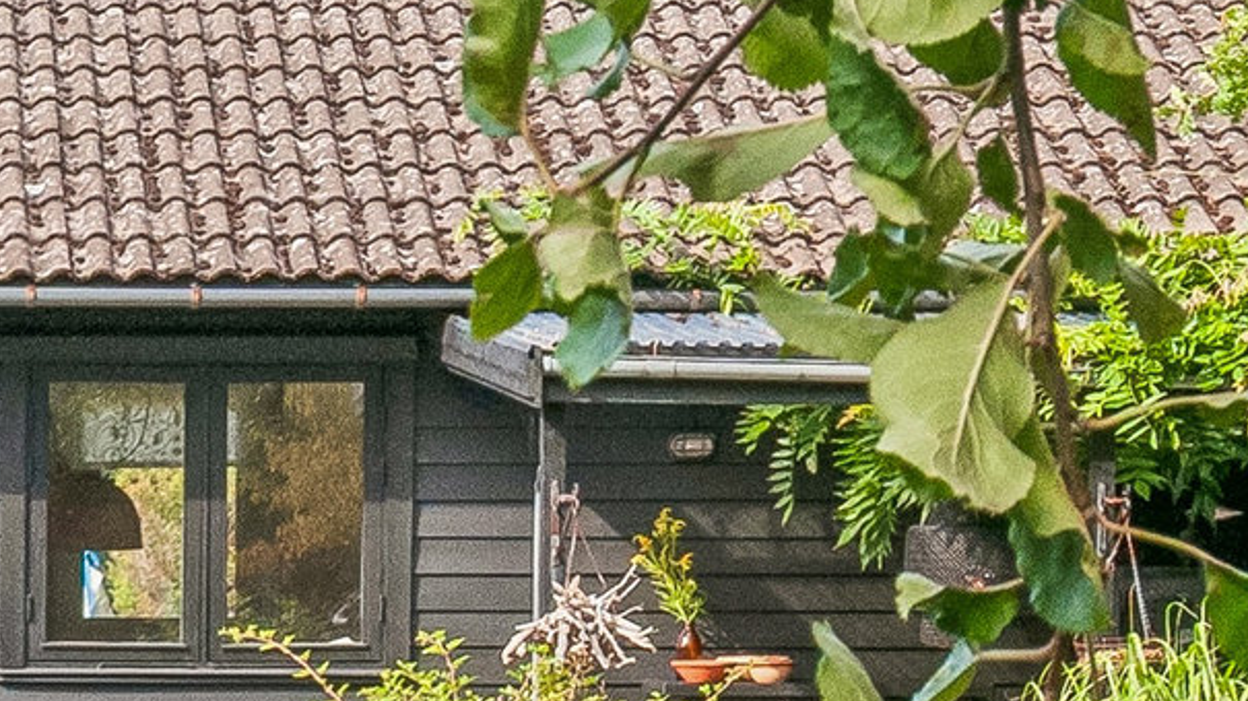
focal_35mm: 187
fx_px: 6187
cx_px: -553
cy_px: 548
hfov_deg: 11.1
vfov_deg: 6.5
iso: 200
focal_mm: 24
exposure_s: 1/160
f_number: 10
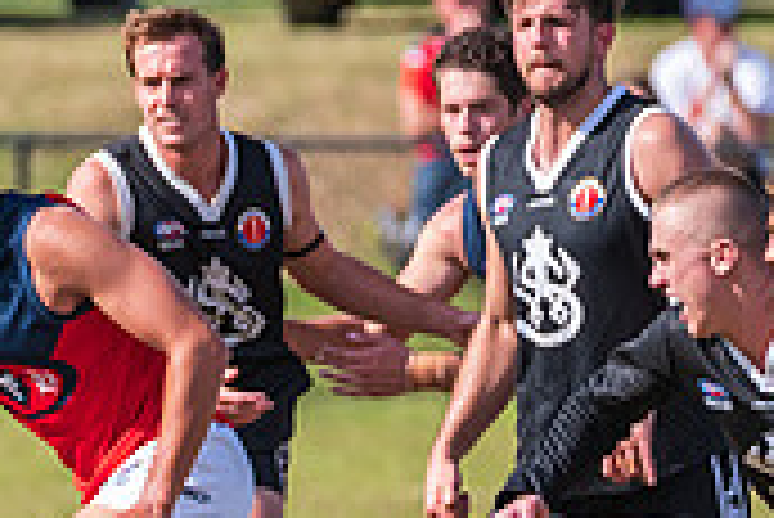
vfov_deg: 0.8
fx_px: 38452
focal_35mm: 1787
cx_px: -390
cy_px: 774
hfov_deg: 1.2
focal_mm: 450
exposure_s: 1/1600
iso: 800
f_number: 8
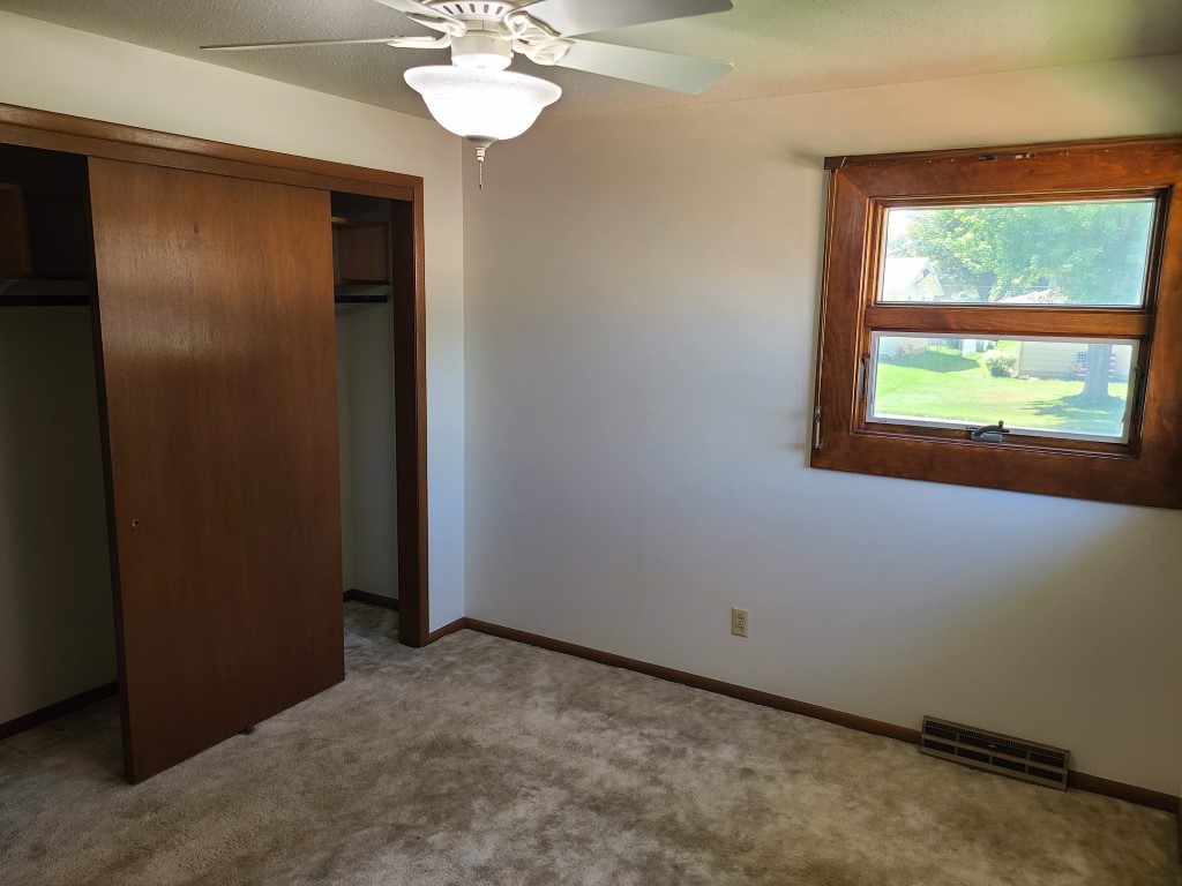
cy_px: 443
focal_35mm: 26
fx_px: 888
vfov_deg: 53.1
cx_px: 591
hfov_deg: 67.3
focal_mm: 5.4
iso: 100
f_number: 1.8
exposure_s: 1/60
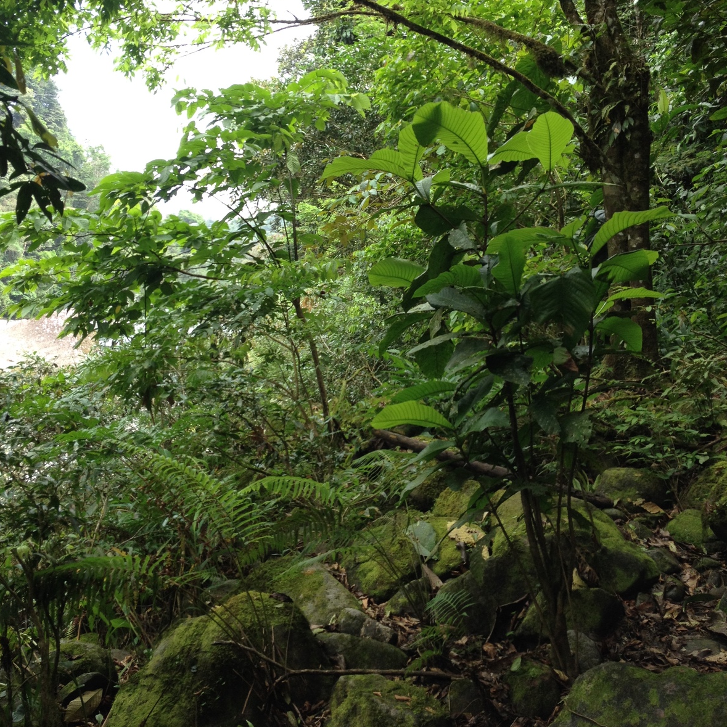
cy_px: 257
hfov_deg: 40.0
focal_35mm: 42
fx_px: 998
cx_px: 358
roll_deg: -0.3
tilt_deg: +0.2
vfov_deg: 39.7
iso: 50
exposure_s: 1/150
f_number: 2.4
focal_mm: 4.28
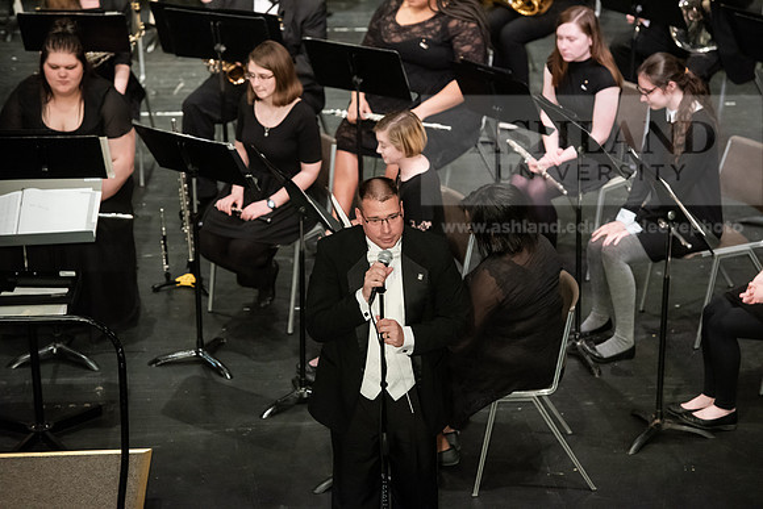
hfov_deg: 12.4
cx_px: 382
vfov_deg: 8.3
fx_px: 3498
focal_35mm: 165
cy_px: 254
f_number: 4.5
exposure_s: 1/200
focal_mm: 165
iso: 5000
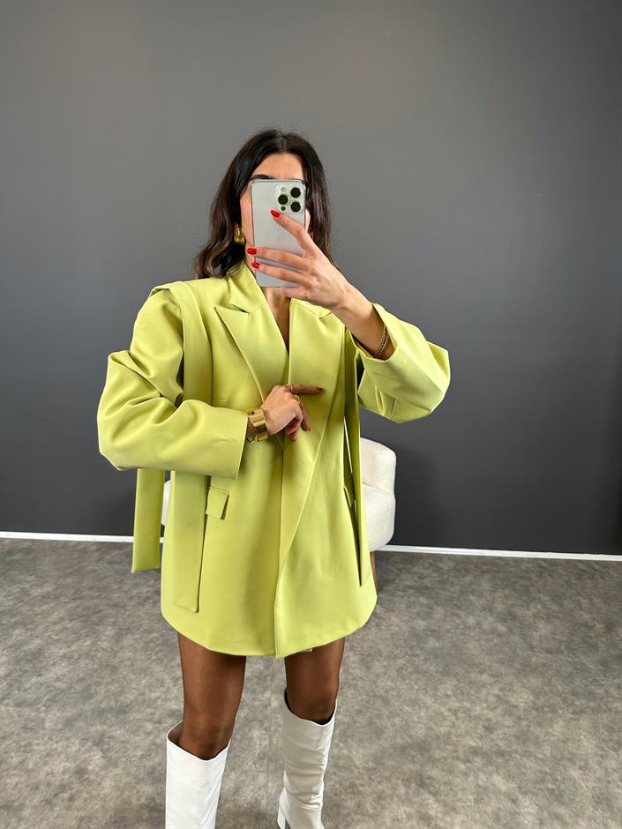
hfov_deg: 56.8
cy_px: 414
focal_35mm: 24
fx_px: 575
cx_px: 311
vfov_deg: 71.6
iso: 125
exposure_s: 1/121
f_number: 1.78
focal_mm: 6.86
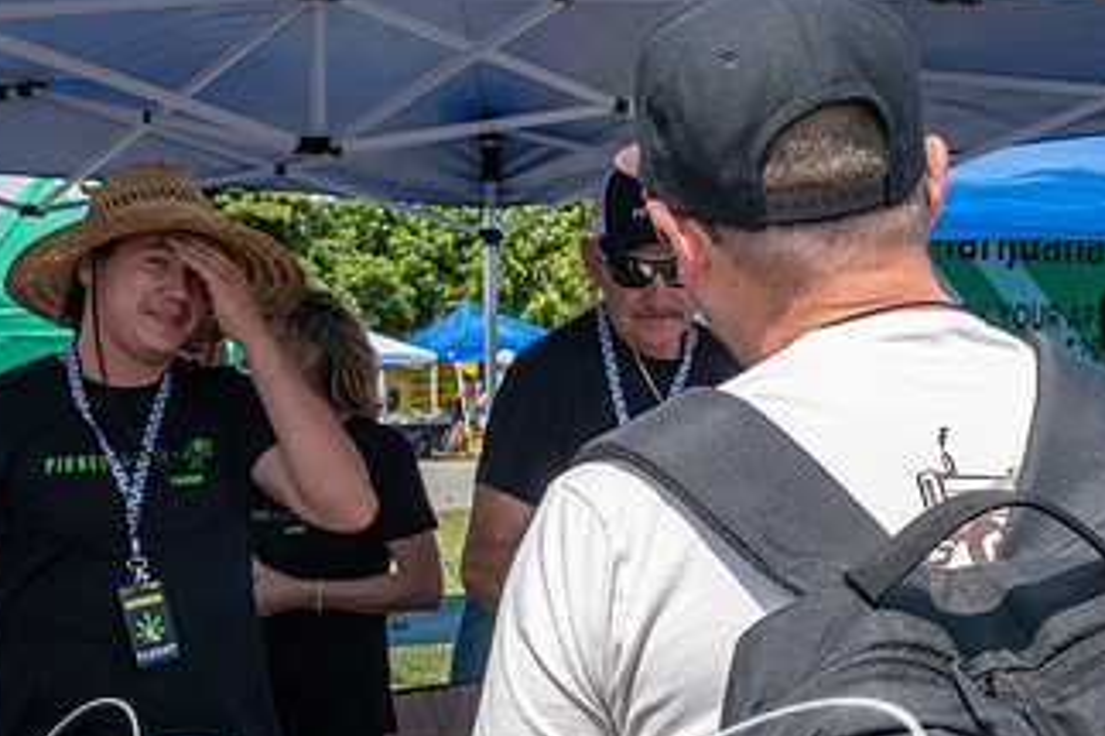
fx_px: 1657
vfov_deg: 24.8
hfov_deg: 36.8
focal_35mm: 54
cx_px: 468
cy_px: 530
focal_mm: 18
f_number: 10
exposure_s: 1/400
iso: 200
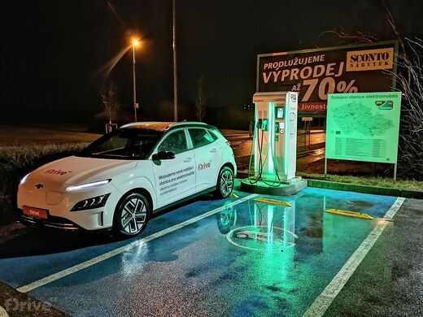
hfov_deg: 60.0
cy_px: 158
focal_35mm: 30
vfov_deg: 46.8
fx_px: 367
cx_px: 212
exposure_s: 4
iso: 640
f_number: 1.8
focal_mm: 5.3
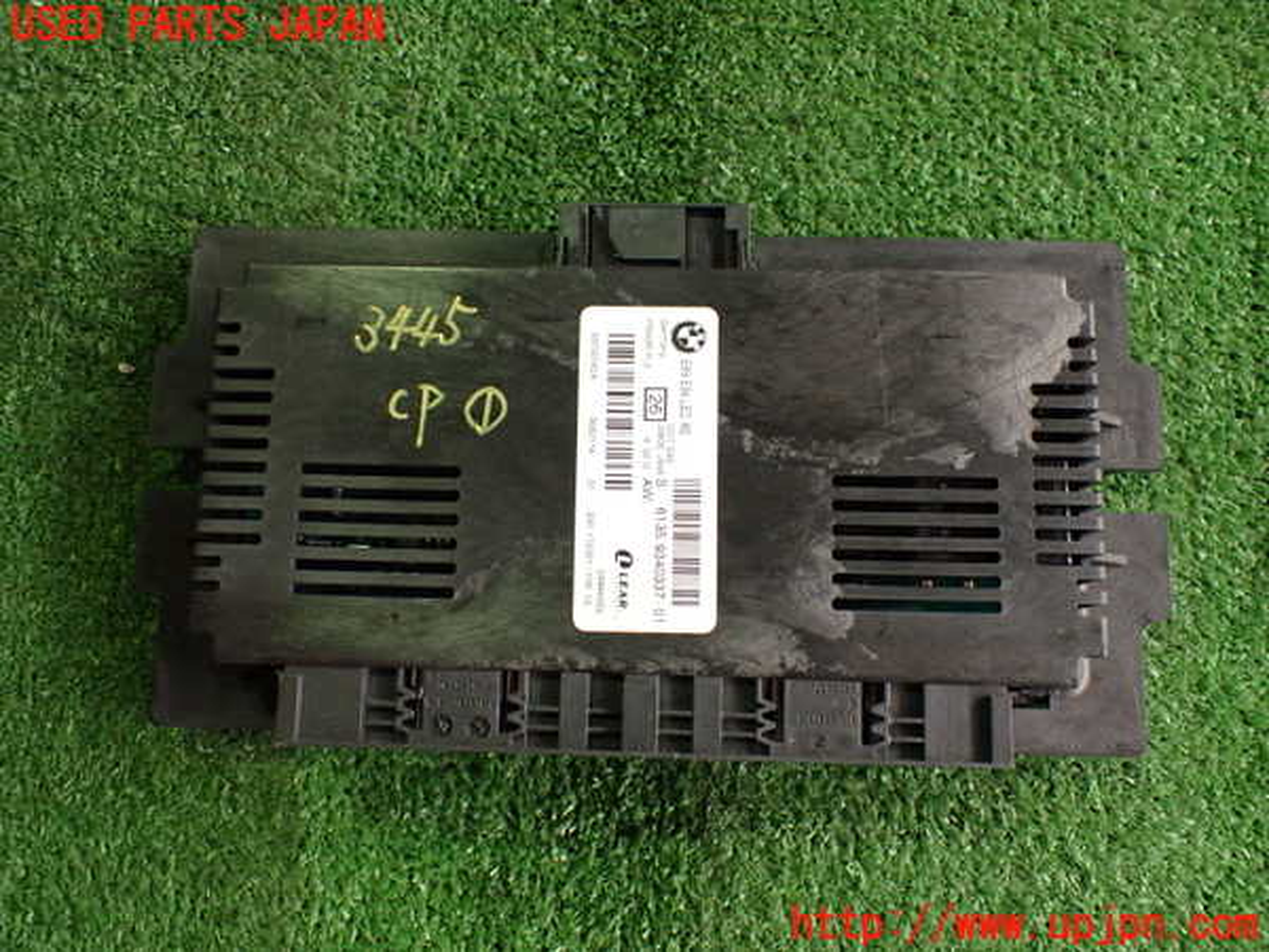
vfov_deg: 46.8
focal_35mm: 30
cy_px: 476
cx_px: 634
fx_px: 1100
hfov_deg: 60.0
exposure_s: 1/125
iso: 640
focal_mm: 5.4
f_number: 2.3
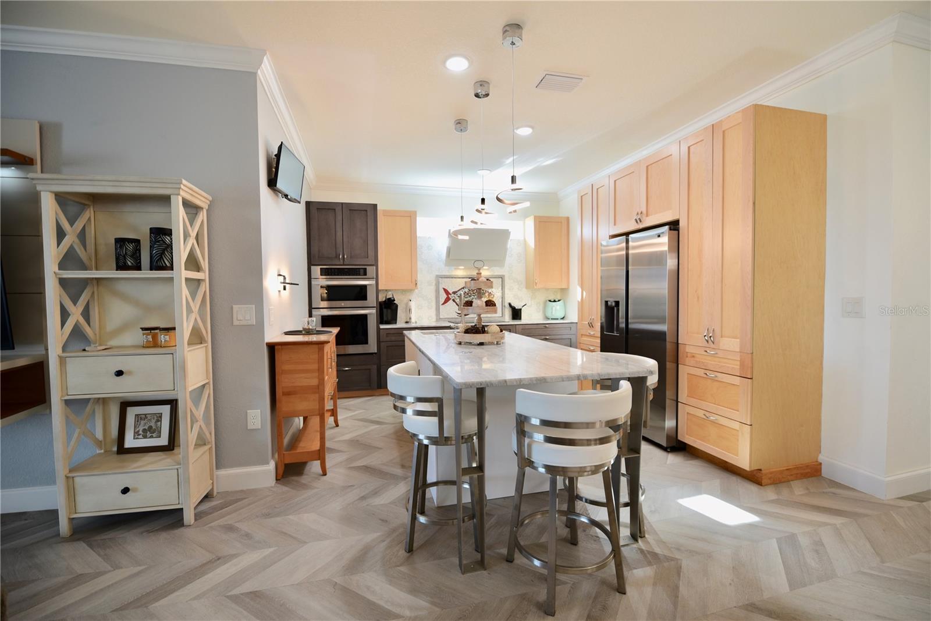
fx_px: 388
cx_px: 466
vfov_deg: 77.3
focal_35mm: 15
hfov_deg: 100.4
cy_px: 310
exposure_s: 1/60
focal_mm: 15
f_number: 2.8
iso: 125
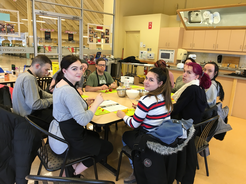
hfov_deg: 61.7
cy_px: 92
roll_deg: -2.1
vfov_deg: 48.2
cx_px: 123
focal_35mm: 29
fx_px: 206
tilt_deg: -10.9
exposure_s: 1/30
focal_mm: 4.15
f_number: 2.2
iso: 32
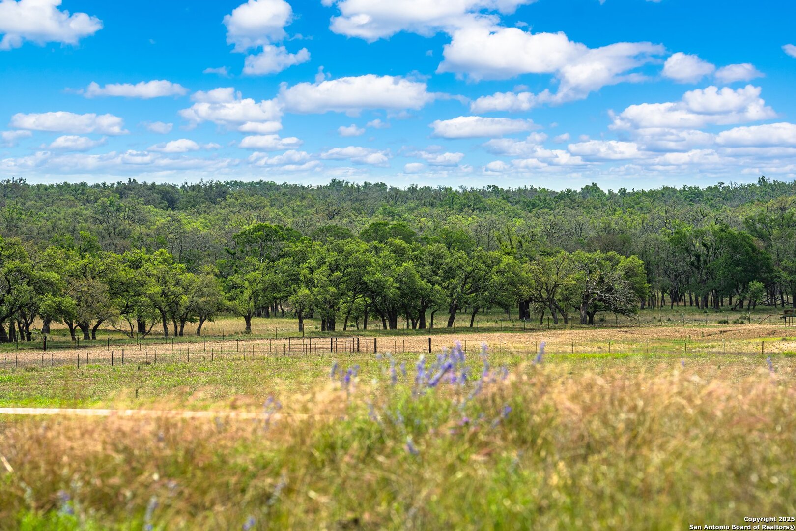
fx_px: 4422
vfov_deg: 6.9
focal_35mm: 200
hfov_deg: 10.3
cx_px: 398
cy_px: 266
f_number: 9
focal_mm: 200
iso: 100
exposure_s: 1/320
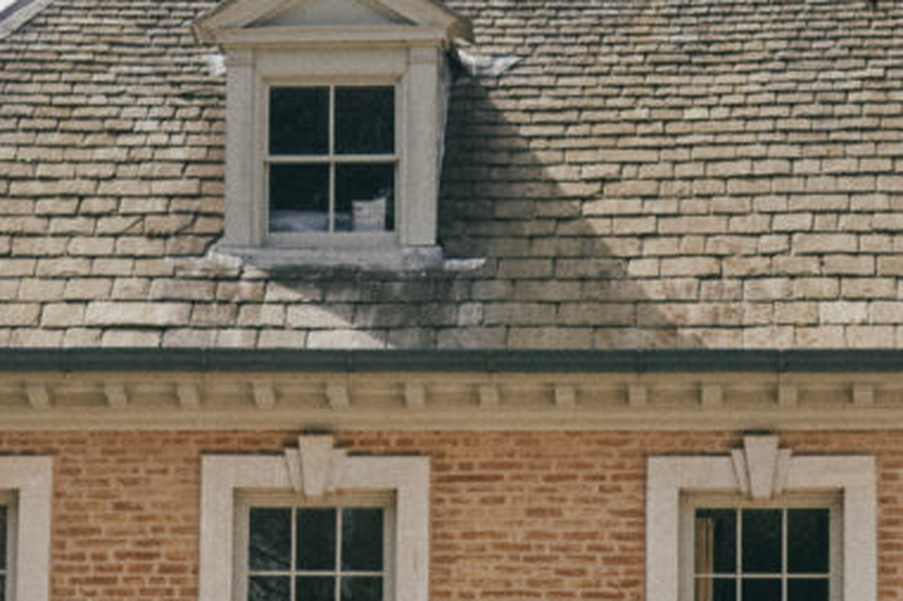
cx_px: 770
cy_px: 574
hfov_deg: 8.7
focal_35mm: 236
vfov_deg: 5.8
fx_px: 5917
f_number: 3.5
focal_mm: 35
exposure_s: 1/5000
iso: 220
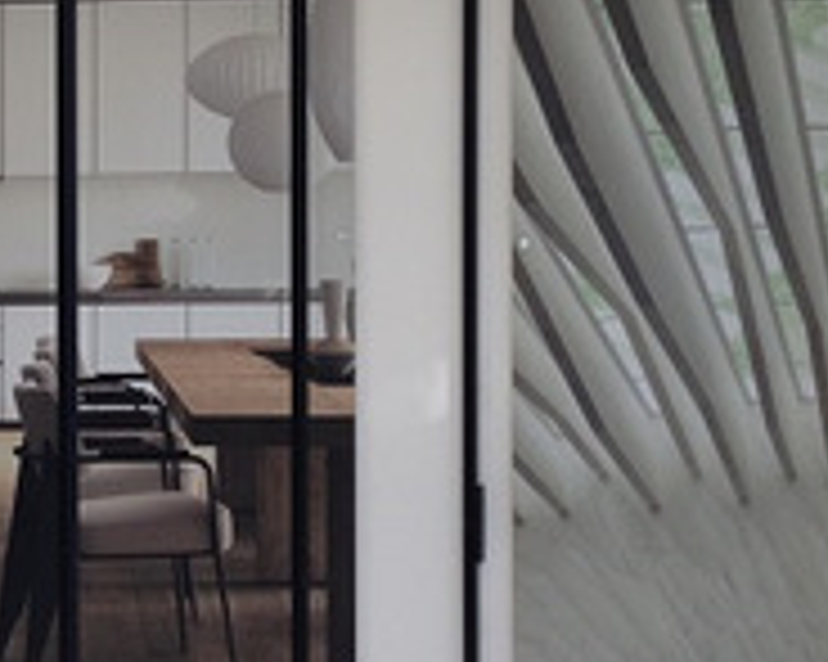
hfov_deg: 22.3
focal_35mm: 84
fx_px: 2057
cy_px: 405
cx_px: 122
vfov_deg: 18.2
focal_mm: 4.12
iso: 50
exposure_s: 1/393
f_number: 2.4
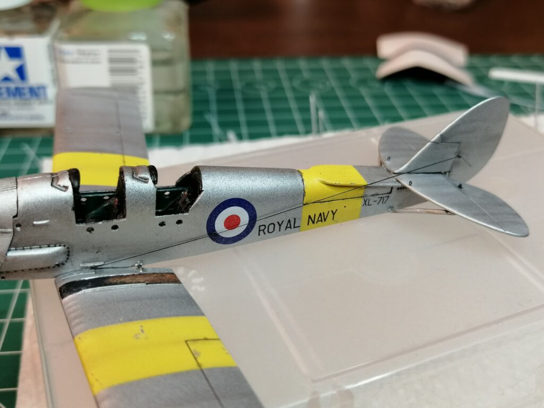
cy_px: 204
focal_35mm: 37
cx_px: 272
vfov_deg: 38.7
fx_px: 581
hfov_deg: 50.1
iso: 125
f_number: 1.8
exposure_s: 1/50
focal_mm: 3.95
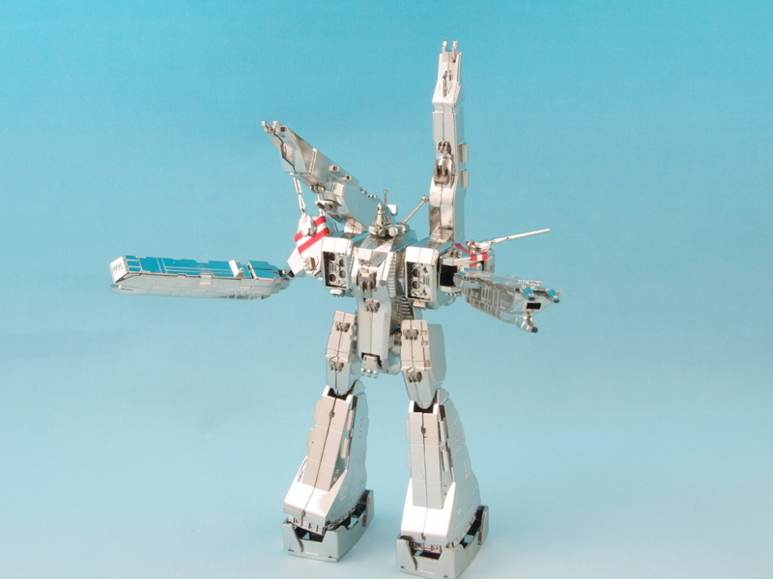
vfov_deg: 41.8
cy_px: 290
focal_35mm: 34
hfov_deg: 54.0
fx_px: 759
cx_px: 386
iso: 100
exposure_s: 1/1.3
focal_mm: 7.41
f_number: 8
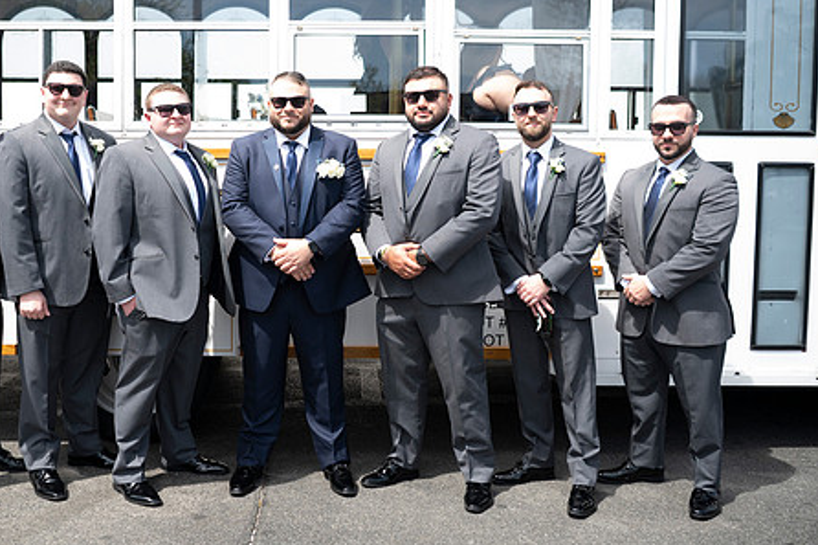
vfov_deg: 34.1
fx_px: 886
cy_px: 233
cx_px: 292
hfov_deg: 48.9
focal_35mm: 39
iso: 50
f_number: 2.8
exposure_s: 1/400
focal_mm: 30
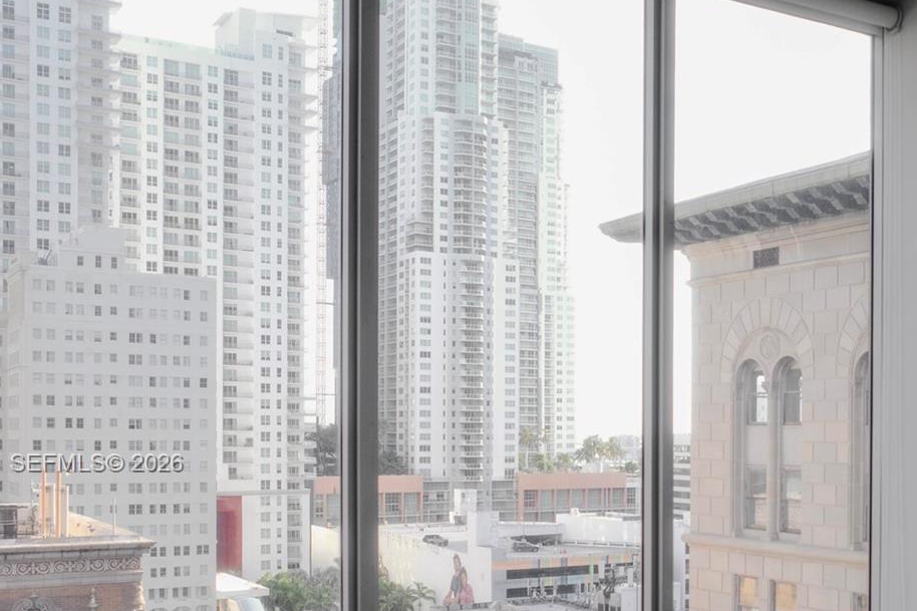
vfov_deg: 27.1
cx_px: 673
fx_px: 1248
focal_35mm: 49
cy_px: 465
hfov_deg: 39.4
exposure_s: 1/200
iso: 200
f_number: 2.8
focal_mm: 18.3
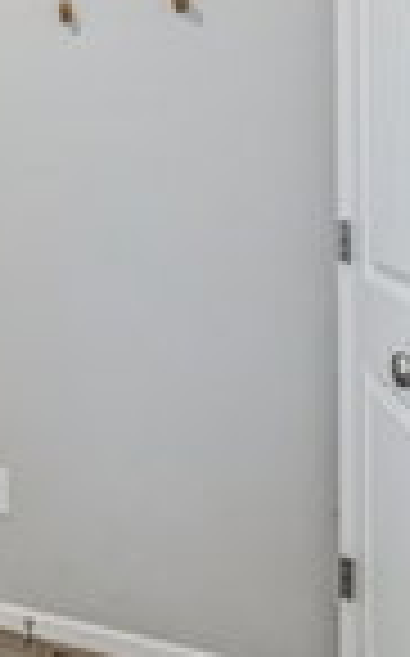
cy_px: 194
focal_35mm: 47
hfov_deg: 19.0
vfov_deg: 41.8
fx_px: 842
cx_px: -374
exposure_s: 1/8
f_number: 8
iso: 400
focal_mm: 14
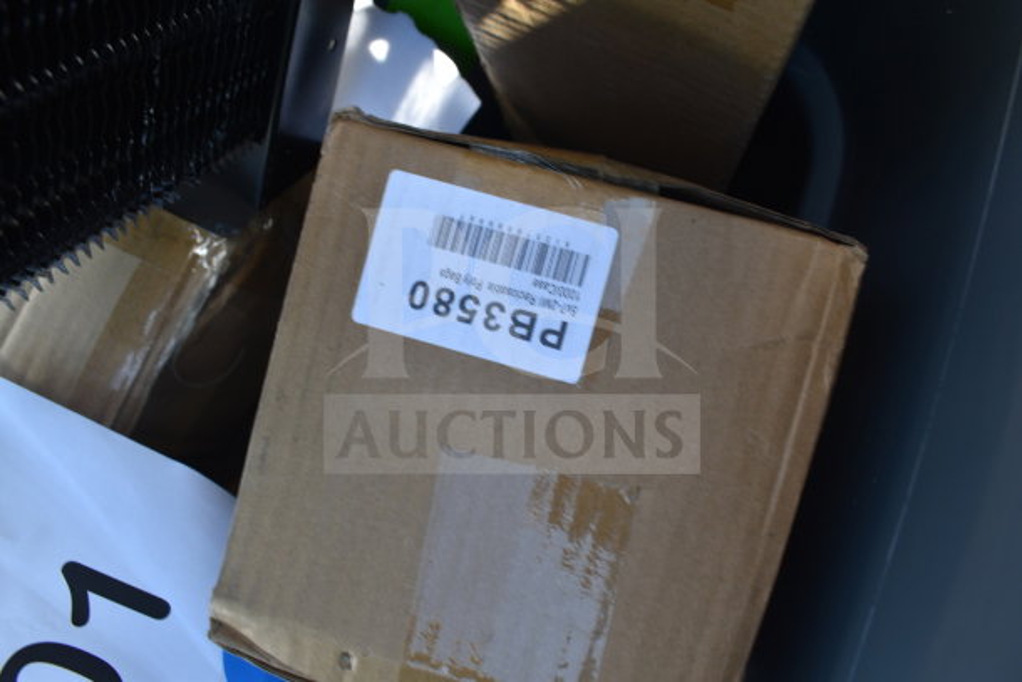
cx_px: 511
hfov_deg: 67.4
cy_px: 341
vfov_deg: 48.0
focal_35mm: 27
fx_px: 767
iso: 200
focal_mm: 18
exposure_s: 1/160
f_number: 6.3
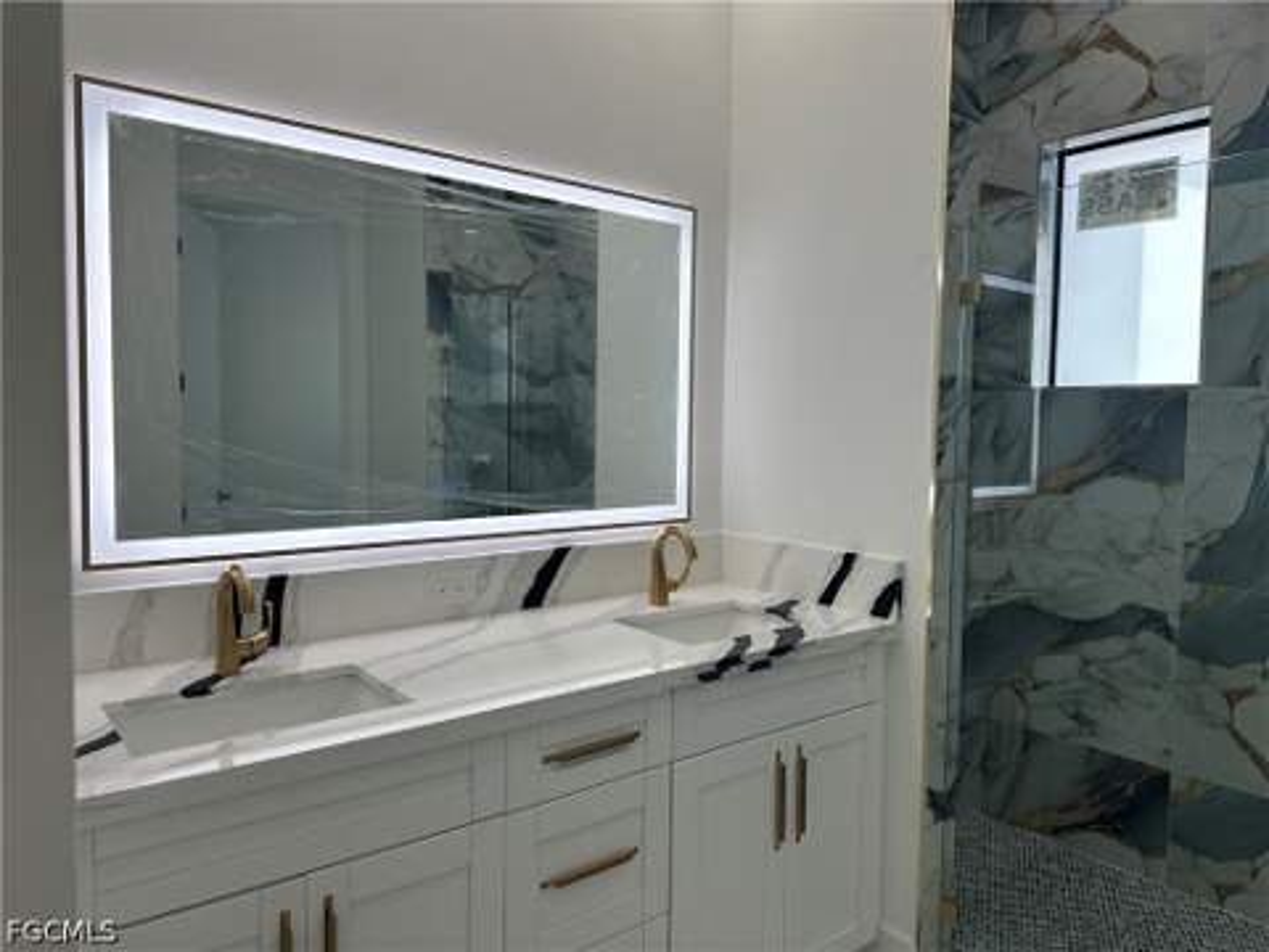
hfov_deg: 71.6
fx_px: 880
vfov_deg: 56.8
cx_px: 634
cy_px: 476
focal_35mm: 24
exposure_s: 1/298
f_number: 1.78
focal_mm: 6.86
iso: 80
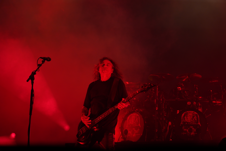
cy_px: 76
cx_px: 113
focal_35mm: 83
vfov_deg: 16.5
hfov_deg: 24.5
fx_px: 521
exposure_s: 1/100
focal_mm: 83
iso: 400
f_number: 4
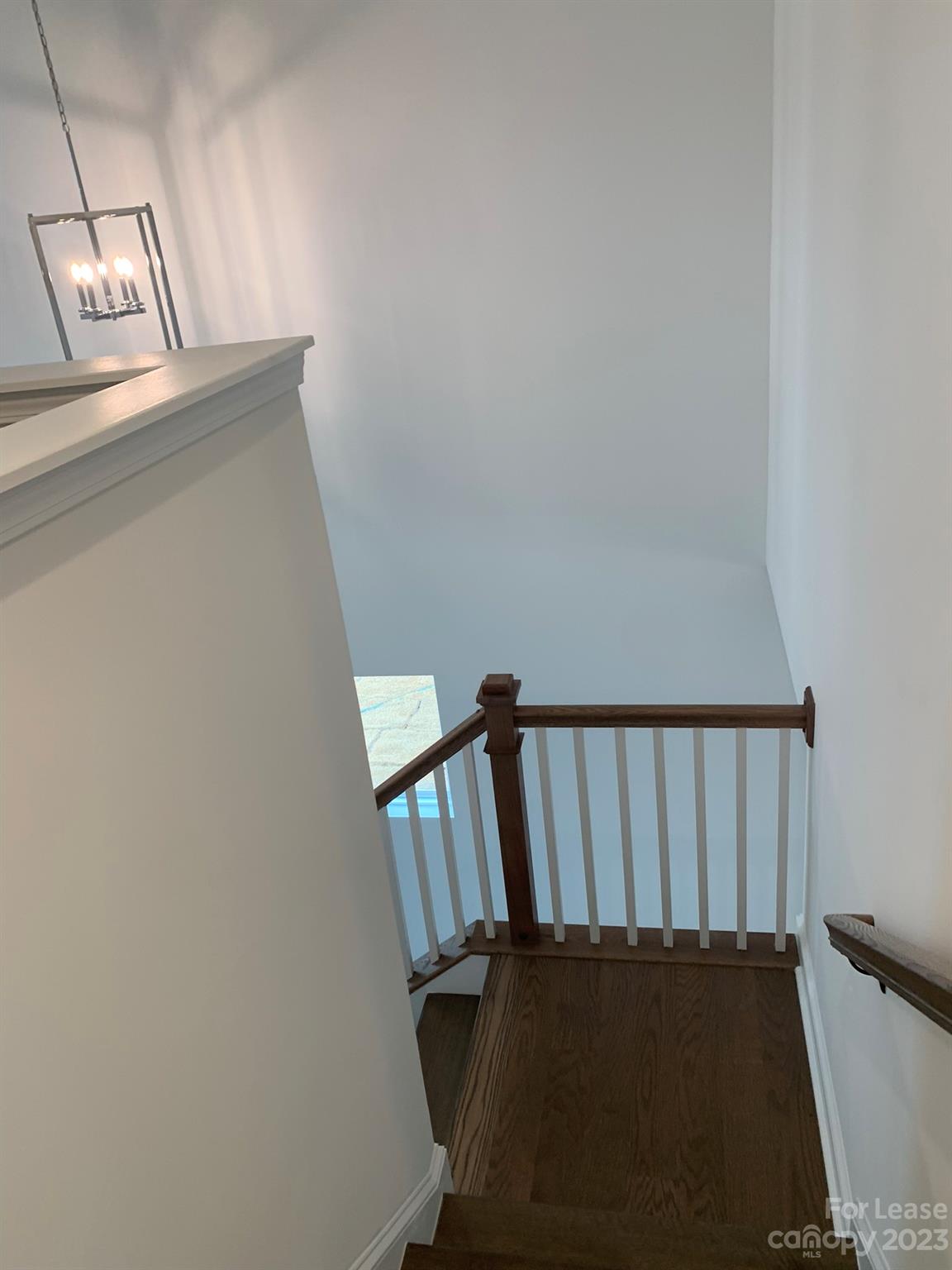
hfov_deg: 53.1
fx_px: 953
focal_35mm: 26
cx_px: 476
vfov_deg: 67.3
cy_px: 635
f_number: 1.8
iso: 50
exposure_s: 1/60
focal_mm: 4.25
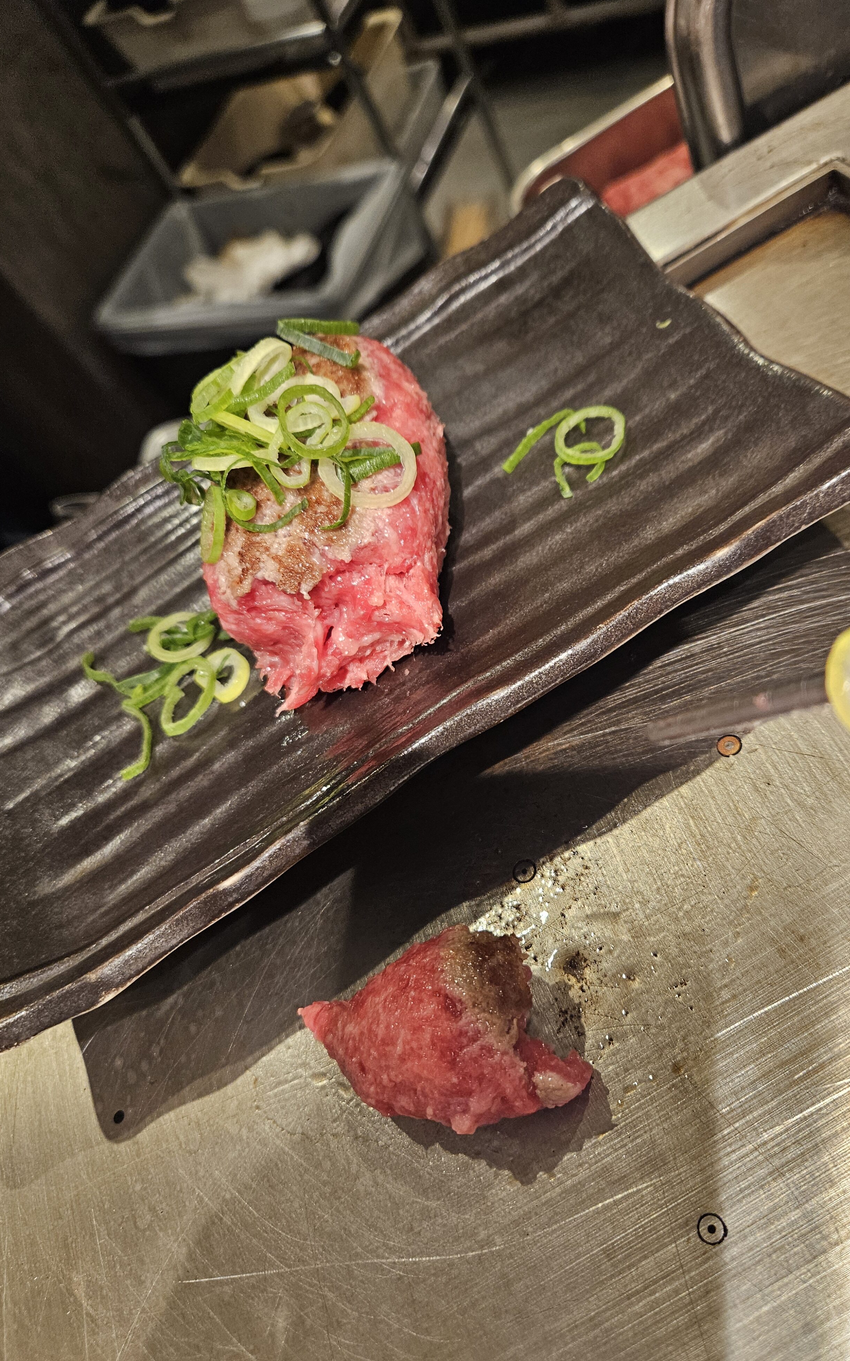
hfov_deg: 49.0
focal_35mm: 25
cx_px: 509
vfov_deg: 72.5
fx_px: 927
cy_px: 696
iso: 250
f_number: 1.8
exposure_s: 1/100
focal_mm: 5.4
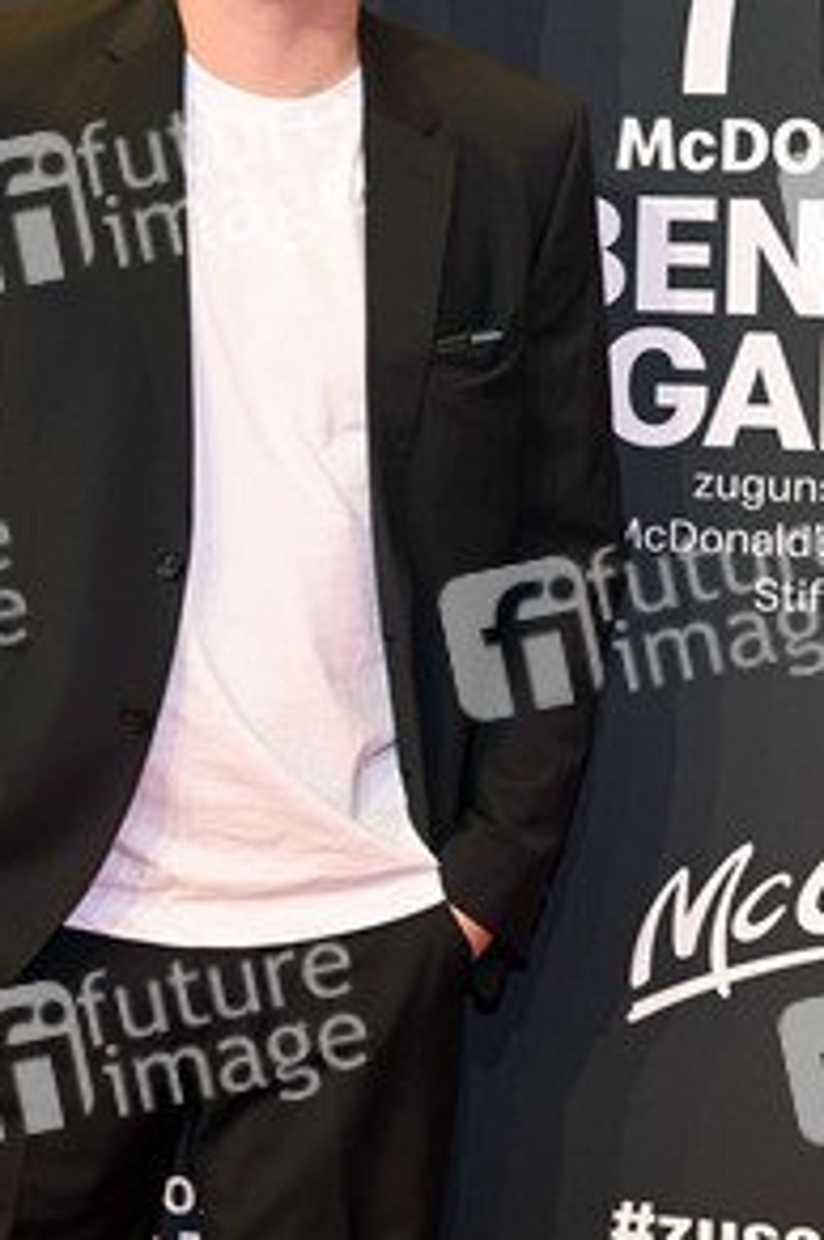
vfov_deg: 31.7
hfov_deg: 21.4
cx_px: 272
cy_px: 408
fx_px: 2168
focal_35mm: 63
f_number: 6.3
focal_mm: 46
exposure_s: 1/60
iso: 640
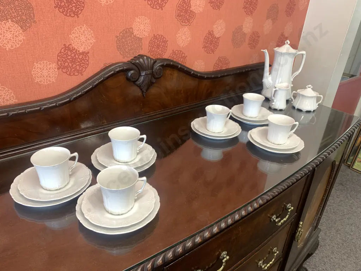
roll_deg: -4.1
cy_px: 136
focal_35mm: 26
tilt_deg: -27.2
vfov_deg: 53.1
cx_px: 180
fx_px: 271
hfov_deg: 67.3
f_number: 1.8
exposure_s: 1/50
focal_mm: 4.25
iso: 50
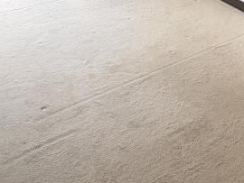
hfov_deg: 35.5
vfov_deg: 22.8
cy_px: -87
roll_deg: -1.7
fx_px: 374
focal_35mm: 53
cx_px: 177
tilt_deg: -8.8
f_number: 2.2
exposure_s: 1/124
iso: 40
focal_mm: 2.22
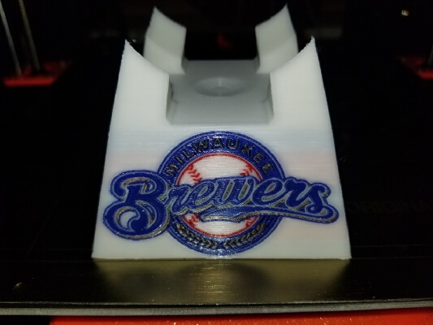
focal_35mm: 26
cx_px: 216
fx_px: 325
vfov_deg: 53.1
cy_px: 162
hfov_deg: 67.3
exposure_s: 1/1064
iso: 50
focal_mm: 4.25
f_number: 1.7
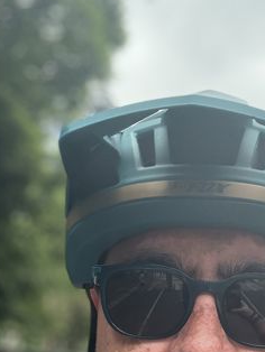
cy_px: 311
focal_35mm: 56
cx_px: 216
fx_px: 571
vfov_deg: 32.7
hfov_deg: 25.6
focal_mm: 2.69
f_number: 1.9
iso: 40
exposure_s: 1/243
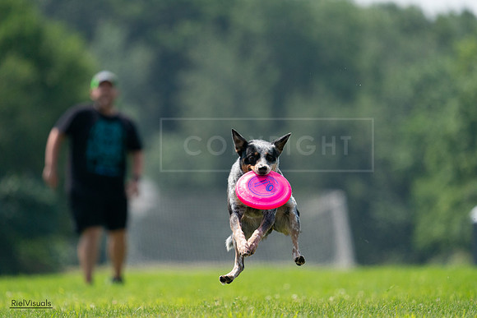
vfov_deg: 2.8
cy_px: 159
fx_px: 6573
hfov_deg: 4.2
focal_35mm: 496
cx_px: 238
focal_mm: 496
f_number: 6.3
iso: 1600
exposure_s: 1/4000
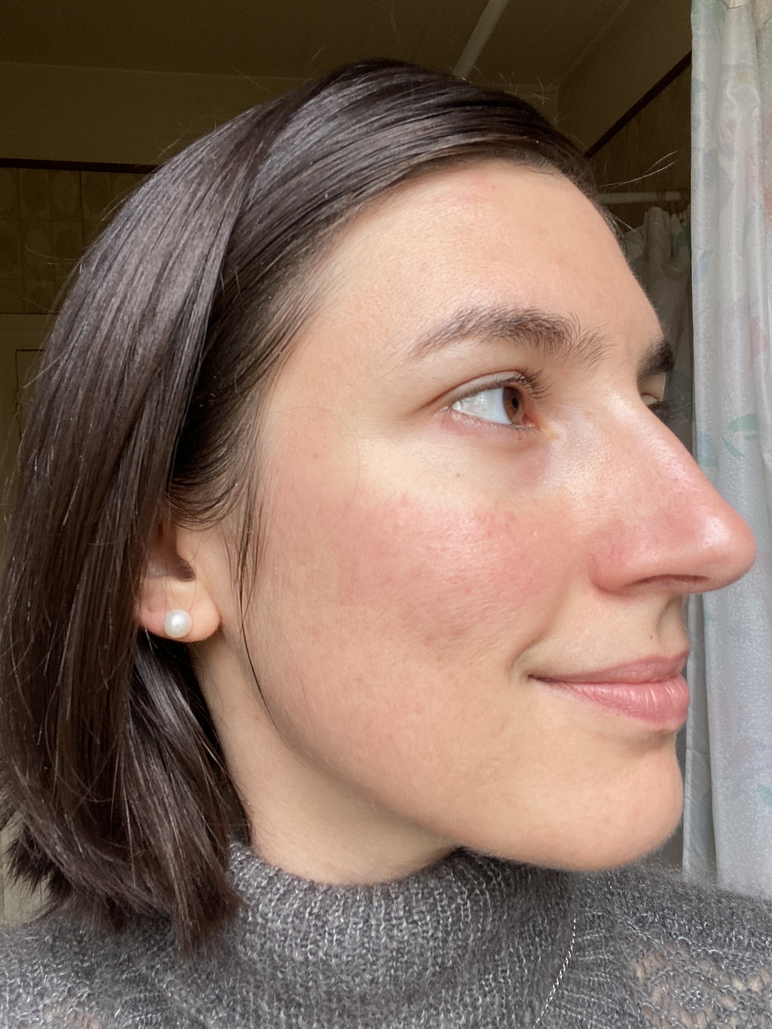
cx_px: 386
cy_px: 514
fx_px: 892
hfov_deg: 46.8
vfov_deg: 60.0
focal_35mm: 30
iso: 40
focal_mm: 2.71
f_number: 2.2
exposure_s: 1/122
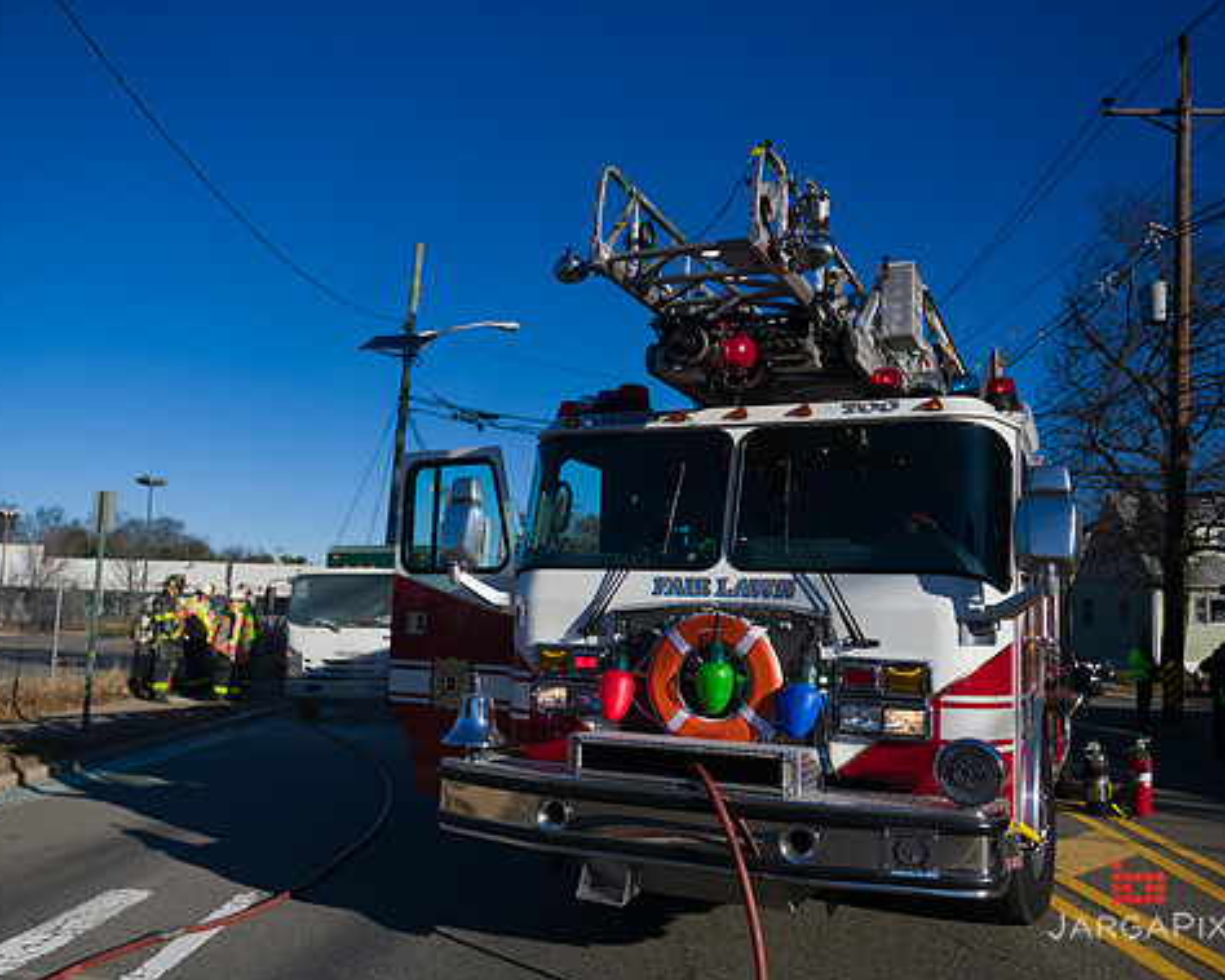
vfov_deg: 47.1
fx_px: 1124
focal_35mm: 31
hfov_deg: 57.1
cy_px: 495
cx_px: 545
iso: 200
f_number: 3.2
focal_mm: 27
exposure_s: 1/8000
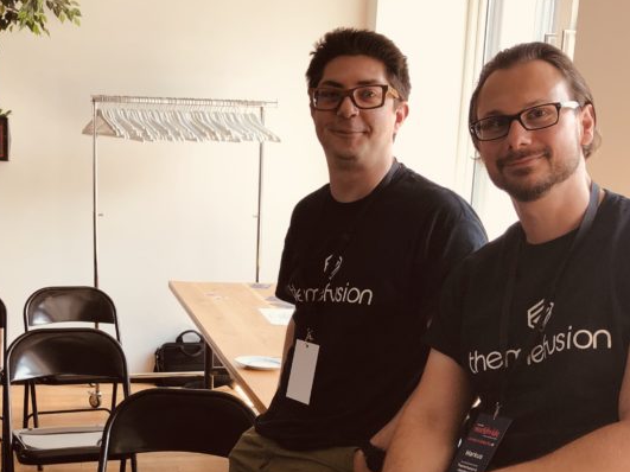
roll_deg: -1.4
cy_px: 353
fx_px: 983
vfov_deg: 26.7
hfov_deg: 35.3
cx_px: 233
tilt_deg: -10.8
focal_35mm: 54
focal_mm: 4
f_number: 1.8
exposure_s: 1/100
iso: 20
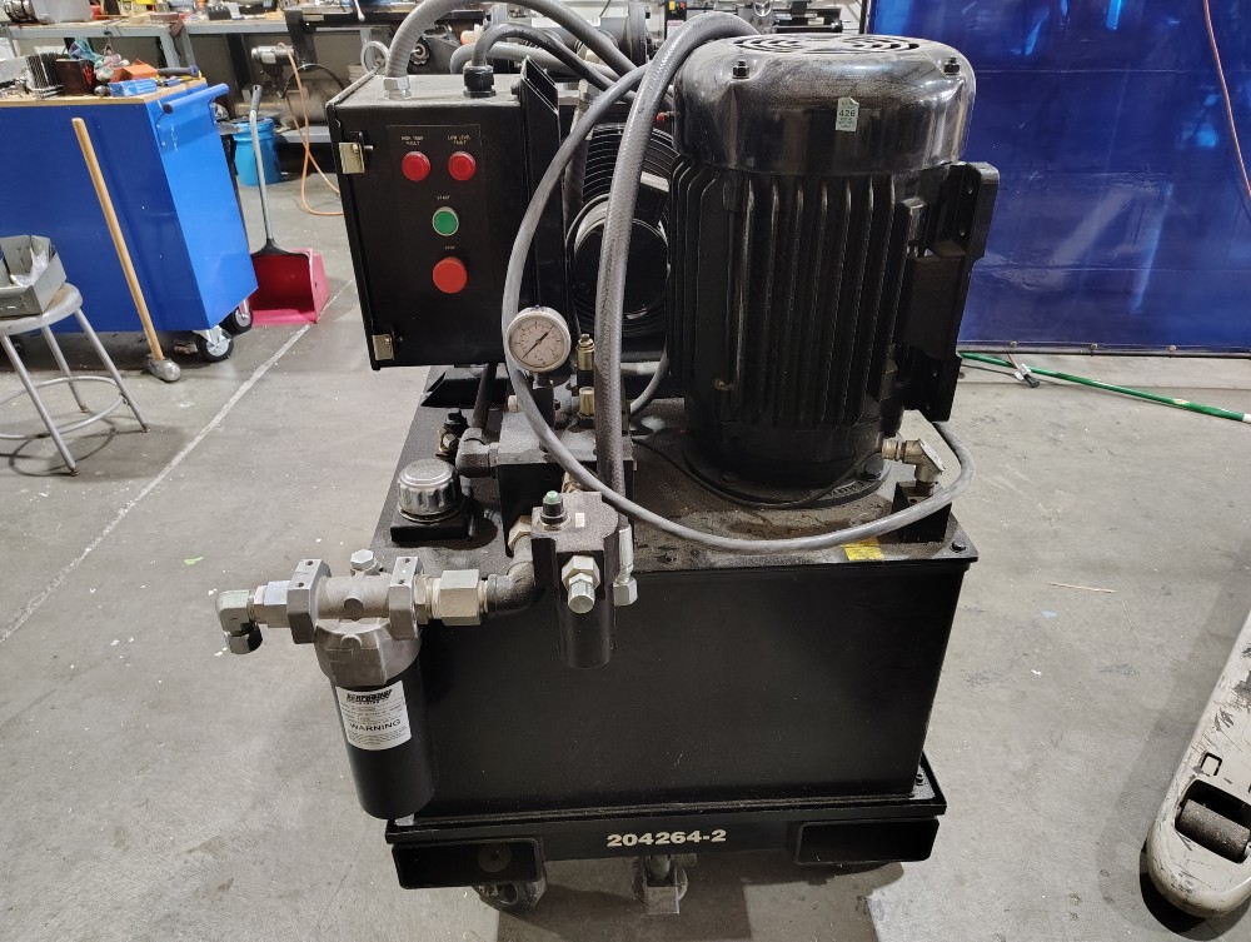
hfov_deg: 71.5
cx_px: 626
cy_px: 471
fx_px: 869
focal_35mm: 24
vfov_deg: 56.9
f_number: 1.8
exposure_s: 1/24
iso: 4784
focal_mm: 5.56
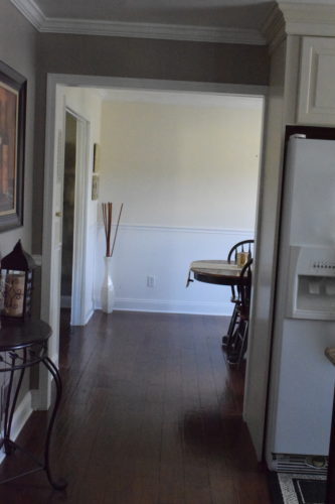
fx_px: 670
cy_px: 252
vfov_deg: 41.1
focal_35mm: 48
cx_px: 168
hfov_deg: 28.1
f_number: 22
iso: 12800
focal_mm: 32
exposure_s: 1/30
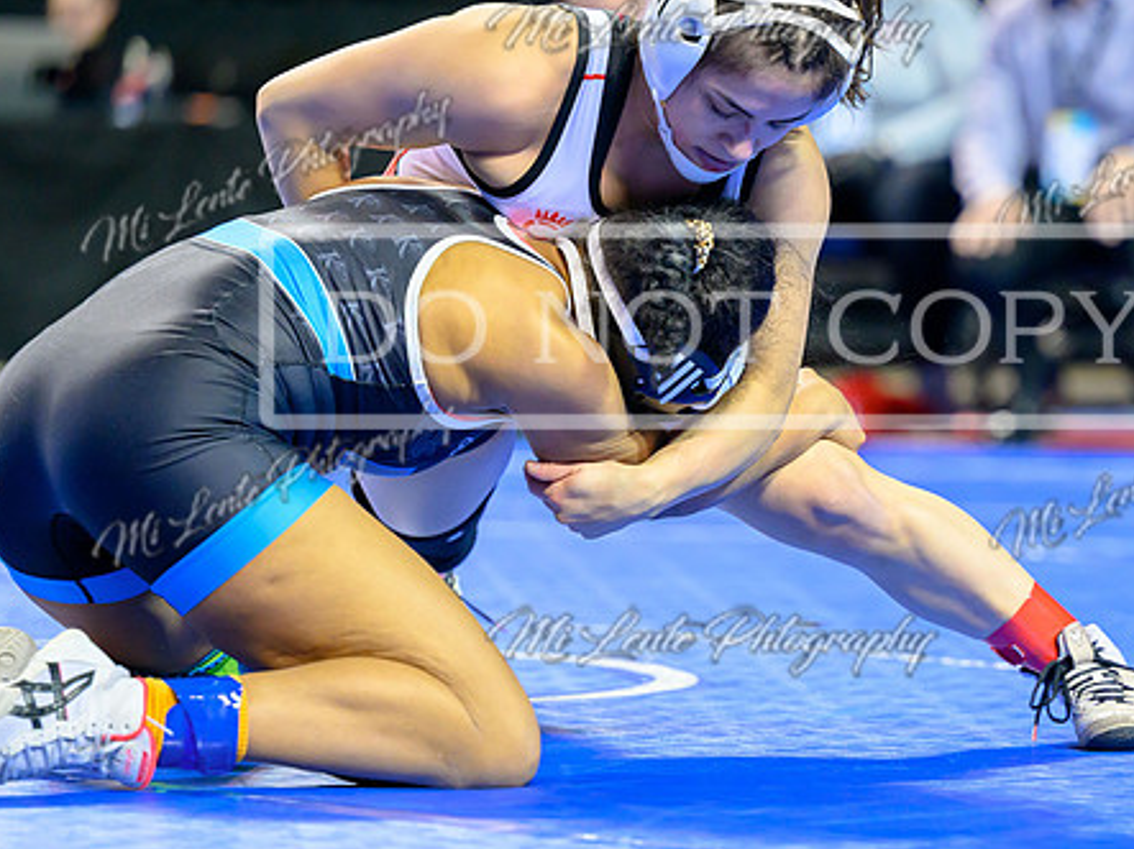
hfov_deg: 8.7
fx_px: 7402
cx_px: 885
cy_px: 404
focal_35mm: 226
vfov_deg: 6.6
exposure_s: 1/800
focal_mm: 145
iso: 2500
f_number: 2.8
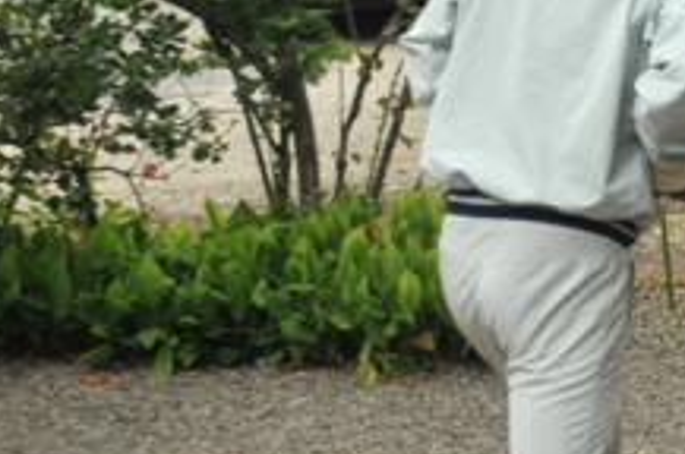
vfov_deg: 10.3
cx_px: 988
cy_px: 279
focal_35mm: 133
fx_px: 2527
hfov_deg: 14.5
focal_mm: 24
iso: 200
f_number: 7.1
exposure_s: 1/100
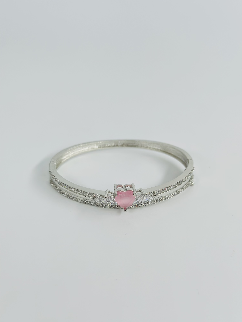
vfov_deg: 39.7
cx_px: 121
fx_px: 447
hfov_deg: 30.3
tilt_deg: -30.0
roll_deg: -3.2
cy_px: 161
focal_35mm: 48
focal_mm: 6.86
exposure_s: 1/1751
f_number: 1.78
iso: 80
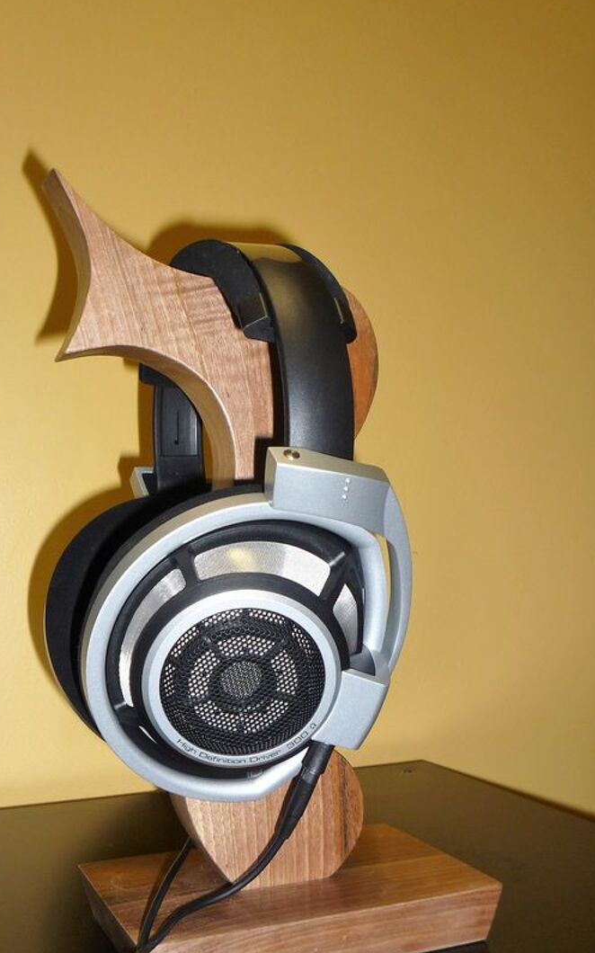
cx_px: 234
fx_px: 1038
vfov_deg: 48.9
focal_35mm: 40
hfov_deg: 31.9
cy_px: 588
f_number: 3.3
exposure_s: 1/30
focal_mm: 5.2
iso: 100
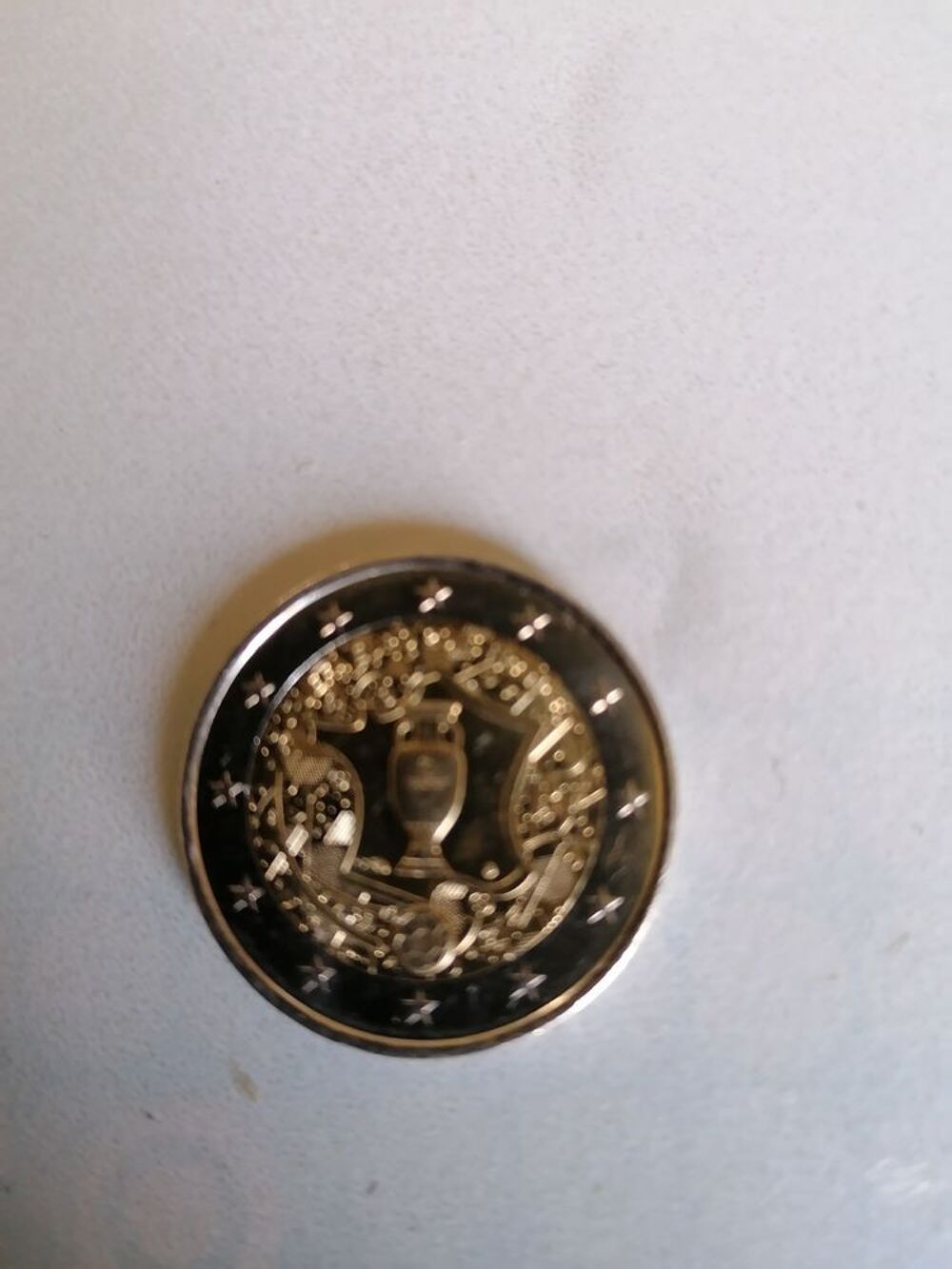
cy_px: 634
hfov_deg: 51.4
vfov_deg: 65.3
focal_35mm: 27
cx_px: 476
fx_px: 990
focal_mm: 4.75
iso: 400
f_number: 1.8
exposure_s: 1/50
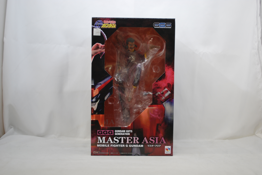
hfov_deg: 41.1
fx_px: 350
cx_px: 131
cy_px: 88
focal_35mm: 48
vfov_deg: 28.2
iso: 200
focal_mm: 32
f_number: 5
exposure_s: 1/30
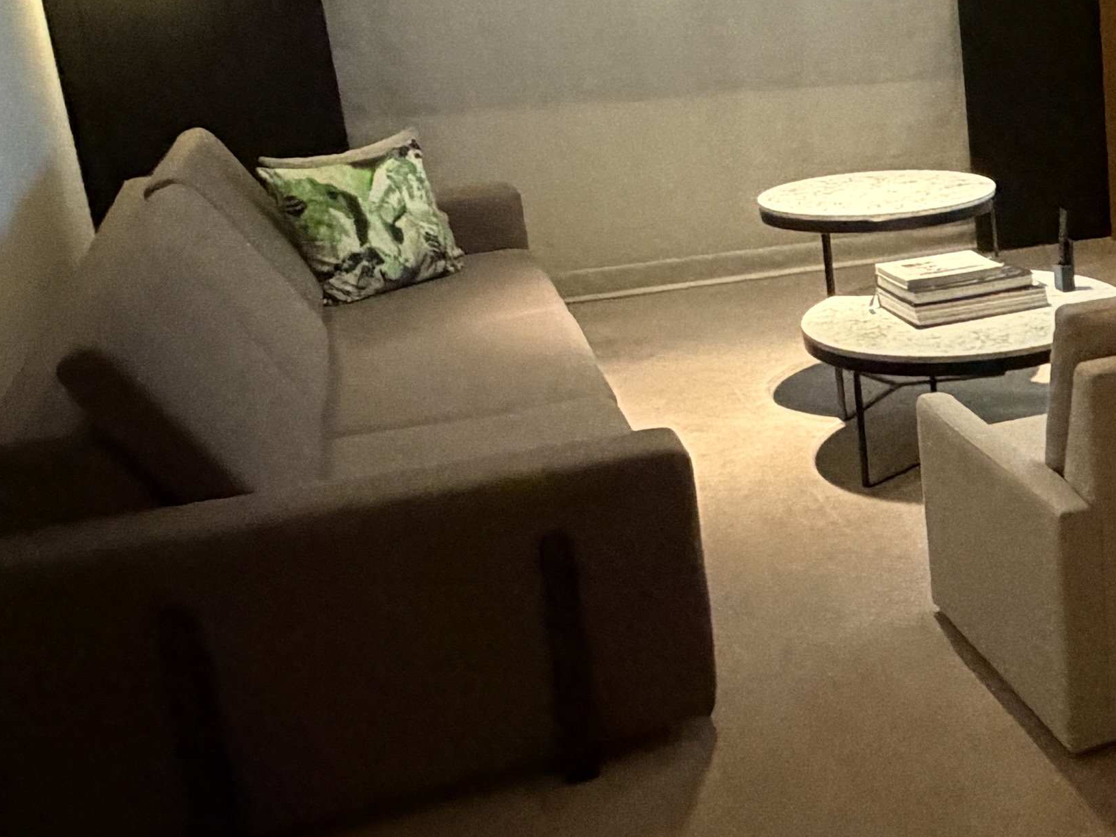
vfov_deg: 29.5
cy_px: 298
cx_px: 1457
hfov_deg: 30.5
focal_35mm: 49
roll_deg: +0.2
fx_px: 1580
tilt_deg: -14.8
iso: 1250
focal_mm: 2.22
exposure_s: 1/30
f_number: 2.2
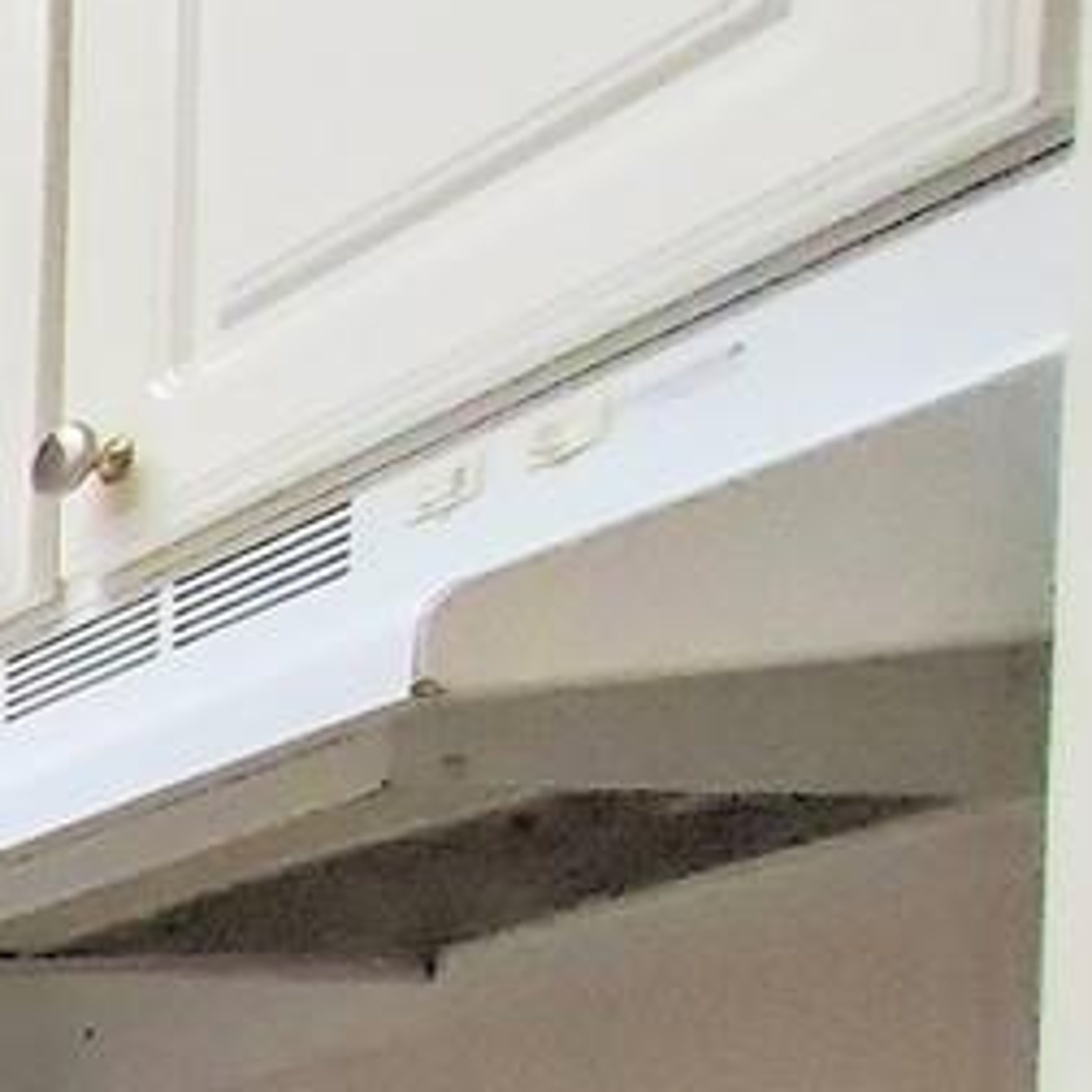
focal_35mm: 73
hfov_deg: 11.4
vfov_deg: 19.7
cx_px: -2219
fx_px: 2605
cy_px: 1751
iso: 400
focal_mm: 1.8
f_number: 2.2
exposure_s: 1/39
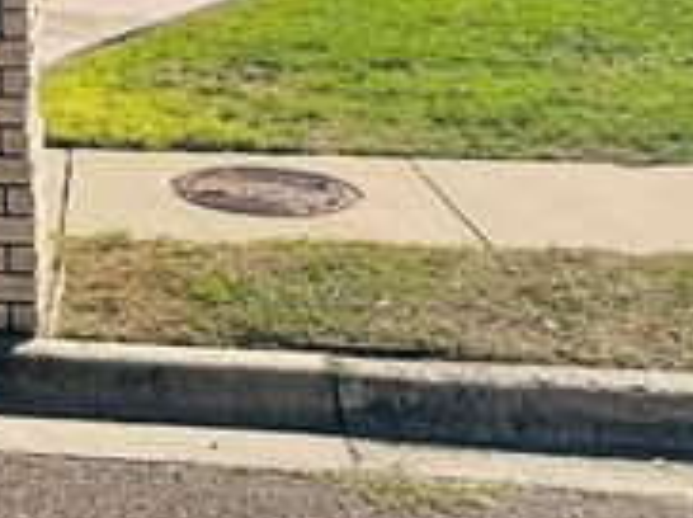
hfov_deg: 25.4
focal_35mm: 66
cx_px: -202
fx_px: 1320
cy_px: -82
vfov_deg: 20.9
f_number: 1.78
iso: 80
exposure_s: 1/9009
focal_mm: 6.76
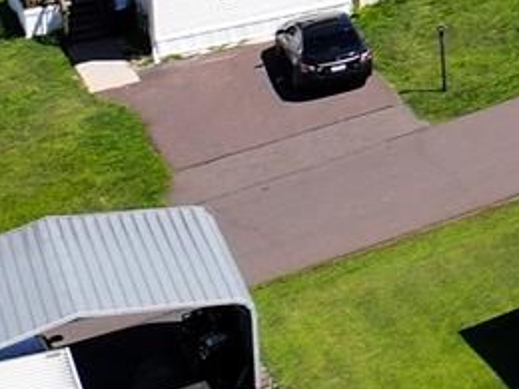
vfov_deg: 7.5
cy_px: -685
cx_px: 1928
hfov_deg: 8.0
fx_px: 2699
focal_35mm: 180
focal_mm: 12.29
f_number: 2.8
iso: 100
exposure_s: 1/2000
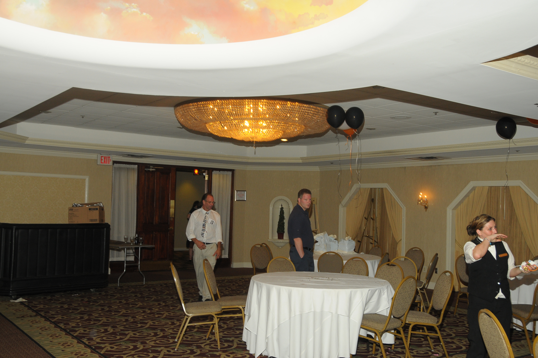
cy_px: 179
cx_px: 269
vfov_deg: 36.8
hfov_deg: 53.2
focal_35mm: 36
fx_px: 537
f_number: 5.6
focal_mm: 24
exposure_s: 1/80
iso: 400
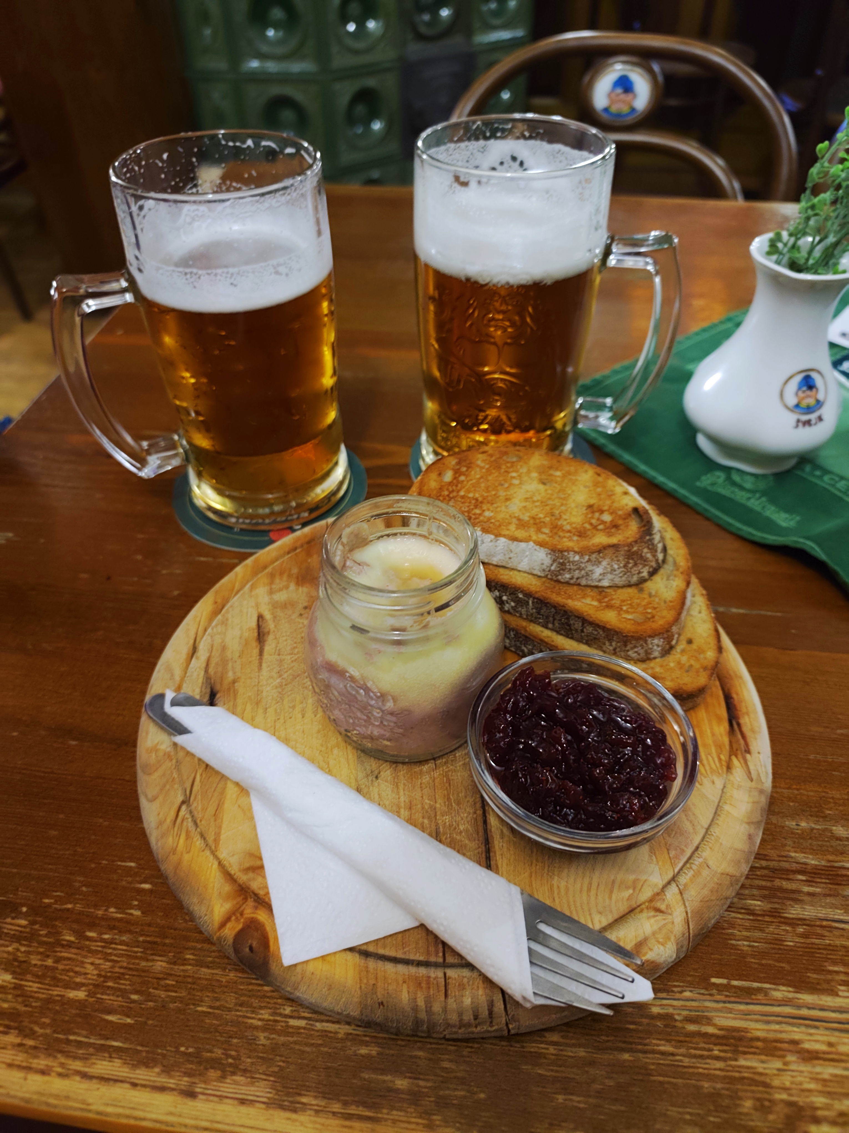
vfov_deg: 73.9
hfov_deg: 58.9
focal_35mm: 23
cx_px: 424
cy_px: 566
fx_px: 752
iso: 3200
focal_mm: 6.19
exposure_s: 1/20
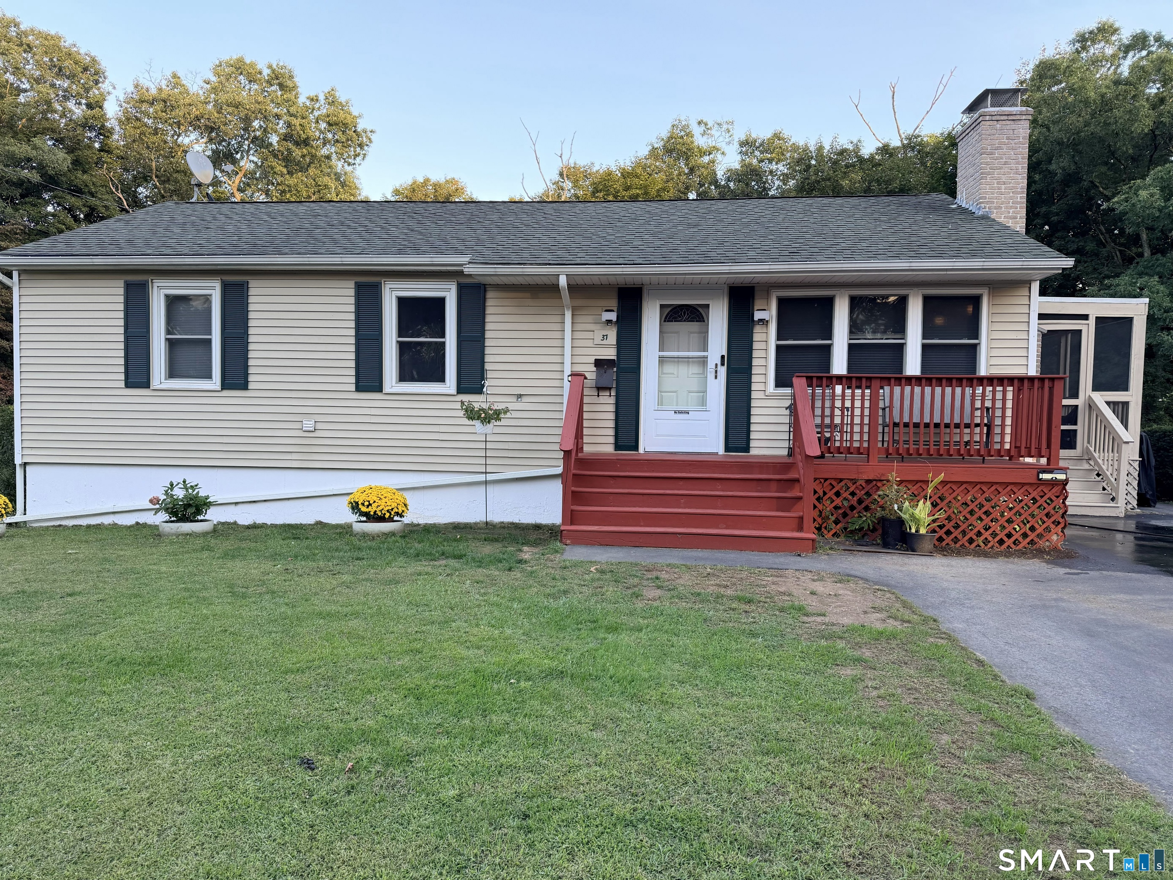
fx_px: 813
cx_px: 586
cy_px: 440
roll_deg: -0.9
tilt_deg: -2.0
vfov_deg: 56.8
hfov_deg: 71.6
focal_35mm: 24
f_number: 1.78
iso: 80
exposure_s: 1/196
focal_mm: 6.76
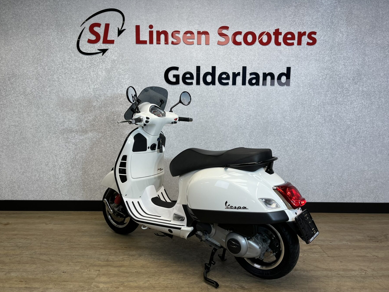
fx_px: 315
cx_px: 190
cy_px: 151
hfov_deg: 63.4
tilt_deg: -7.9
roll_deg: -0.4
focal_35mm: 28
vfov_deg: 49.7
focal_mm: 5.1
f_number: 1.6
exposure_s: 1/168
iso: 40
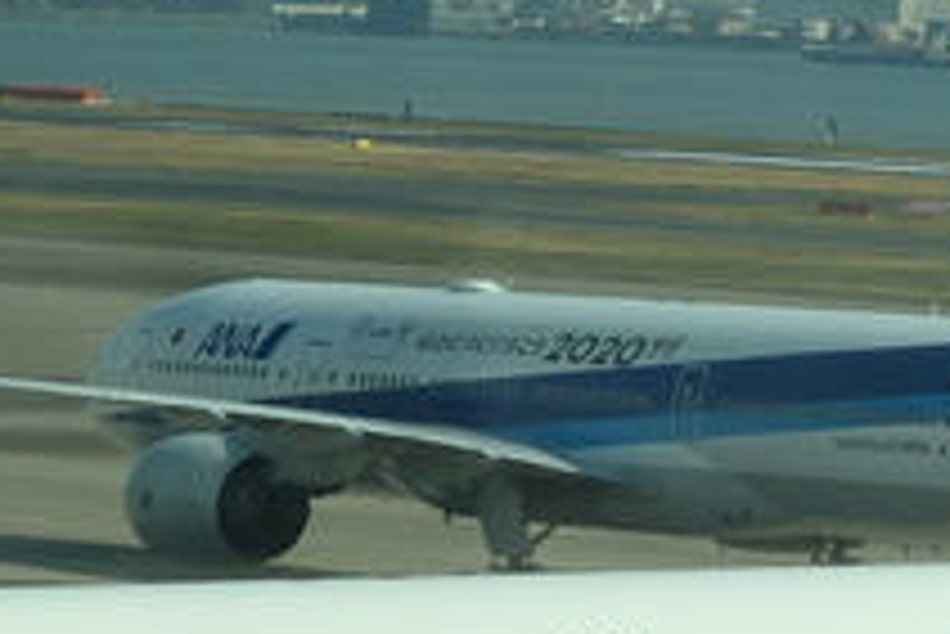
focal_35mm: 335
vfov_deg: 4.1
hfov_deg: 6.0
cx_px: 1666
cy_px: -535
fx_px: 8846
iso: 200
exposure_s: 1/1000
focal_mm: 21.5
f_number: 5.6
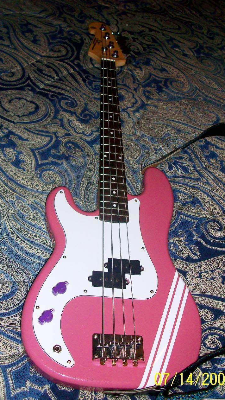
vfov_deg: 52.8
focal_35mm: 38
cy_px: 201
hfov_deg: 31.2
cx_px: 110
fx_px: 403
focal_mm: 5.7
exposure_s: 1/60
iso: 160
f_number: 2.8
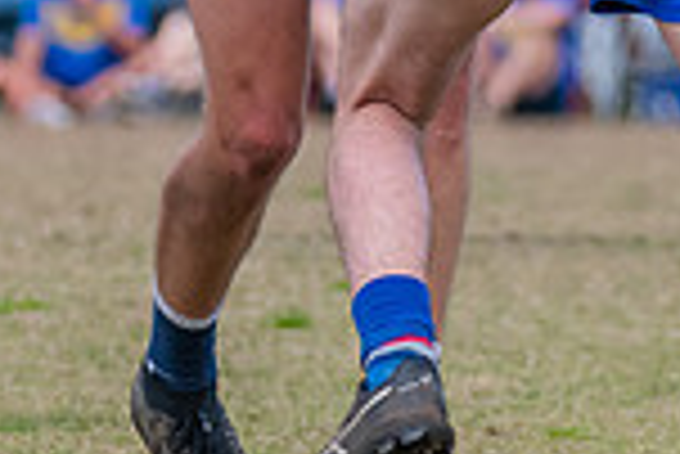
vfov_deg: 1.1
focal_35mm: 1290
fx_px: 24390
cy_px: -200
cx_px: 387
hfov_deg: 1.6
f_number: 5.6
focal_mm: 220
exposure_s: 1/2000
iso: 800
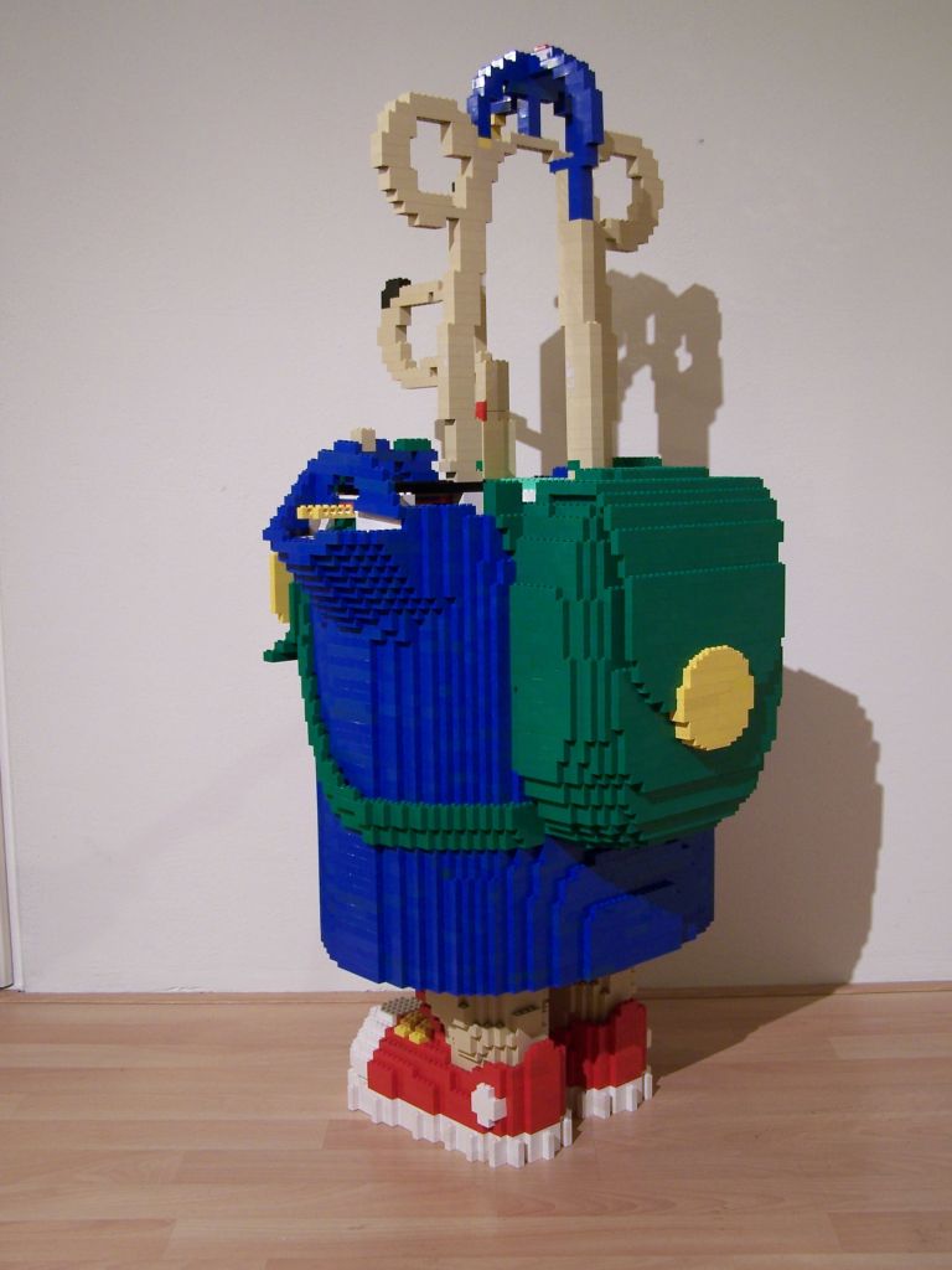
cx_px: 476
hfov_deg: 37.7
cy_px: 635
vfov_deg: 49.0
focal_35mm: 38
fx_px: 1393
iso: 80
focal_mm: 6.3
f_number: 2.8
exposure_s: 1/2
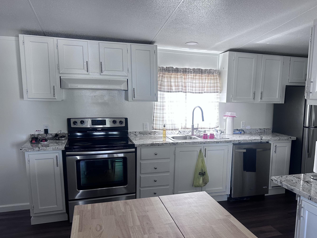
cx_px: 196
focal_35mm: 30
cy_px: 141
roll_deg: -1.4
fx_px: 275
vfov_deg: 46.6
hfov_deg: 59.3
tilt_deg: -9.5
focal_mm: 6.86
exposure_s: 1/121
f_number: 1.78
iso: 200
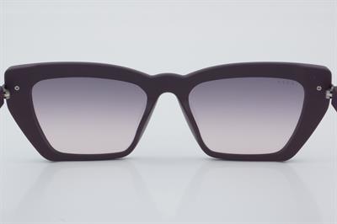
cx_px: 168
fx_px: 772
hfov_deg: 24.6
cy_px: 112
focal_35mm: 82
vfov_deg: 16.5
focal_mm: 55
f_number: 32
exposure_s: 1/4
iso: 100
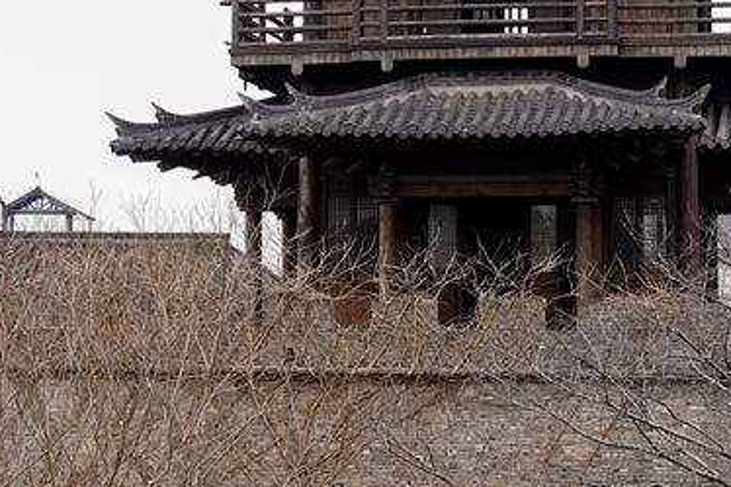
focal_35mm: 115
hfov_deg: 17.8
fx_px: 2334
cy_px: 114
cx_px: 319
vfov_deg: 11.9
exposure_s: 1/100
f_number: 5.6
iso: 100
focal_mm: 42
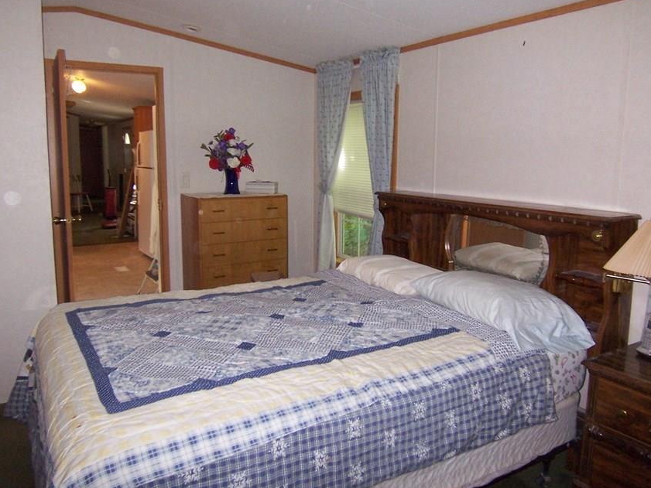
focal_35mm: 28
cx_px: 333
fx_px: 527
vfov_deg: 49.7
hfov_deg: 63.4
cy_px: 217
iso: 200
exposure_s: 1/30
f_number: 2.8
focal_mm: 3.8
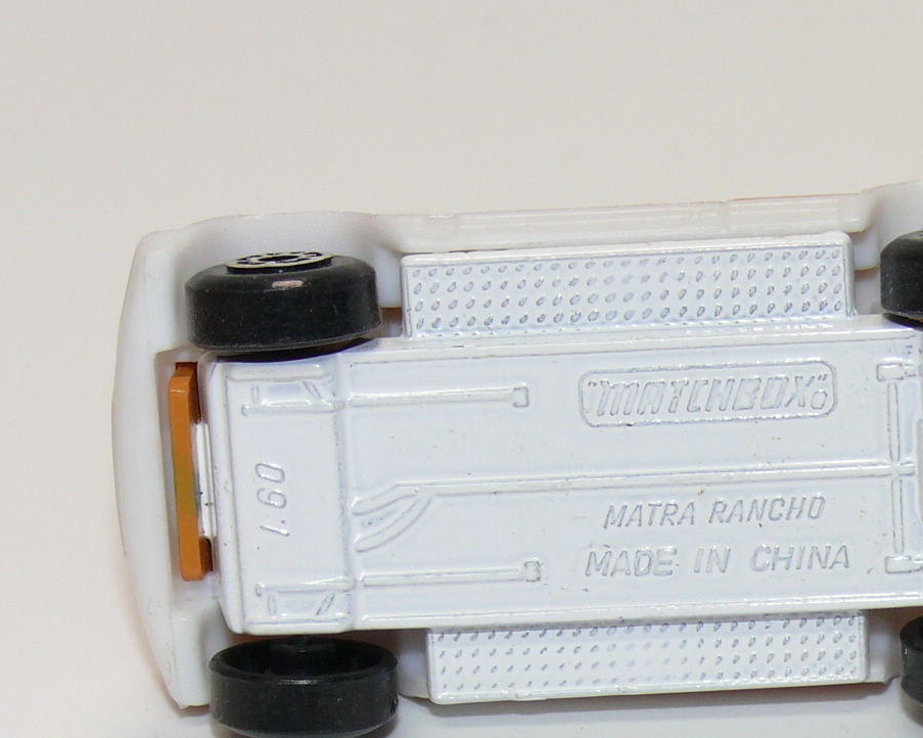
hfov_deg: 12.5
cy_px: 453
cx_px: 721
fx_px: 4206
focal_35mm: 154
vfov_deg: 10.0
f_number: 4
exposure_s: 1/30
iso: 100
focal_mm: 12.5
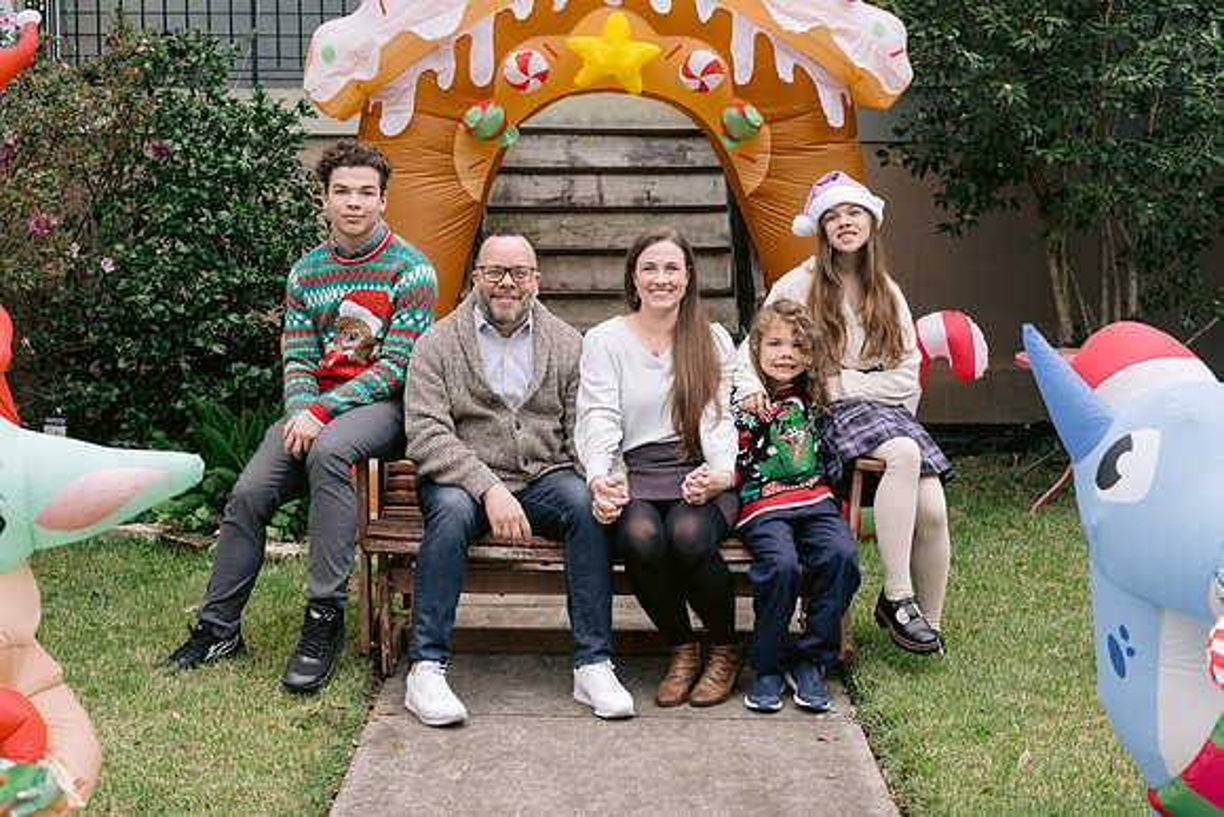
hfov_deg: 37.4
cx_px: 581
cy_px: 408
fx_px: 1807
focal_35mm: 53
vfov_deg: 25.5
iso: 400
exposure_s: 1/125
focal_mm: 50
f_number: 4.5
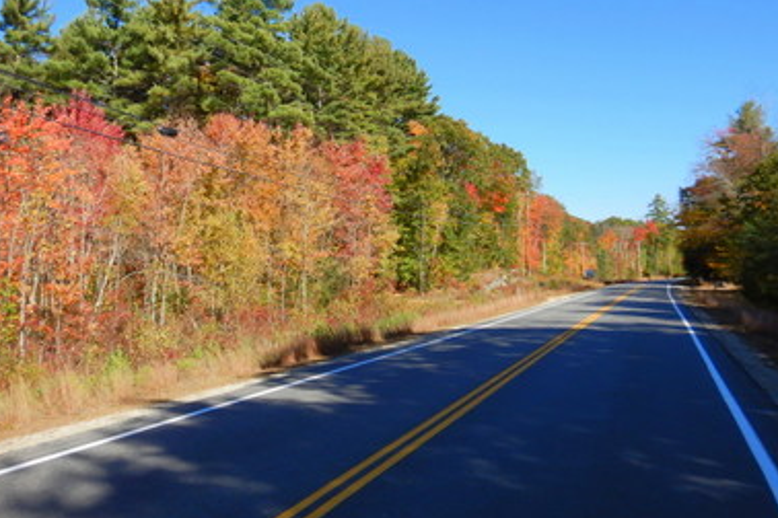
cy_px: 198
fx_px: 713
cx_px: 354
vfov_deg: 39.7
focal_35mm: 33
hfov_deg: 57.1
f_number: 2.8
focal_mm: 4.3
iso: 125
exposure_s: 1/1500
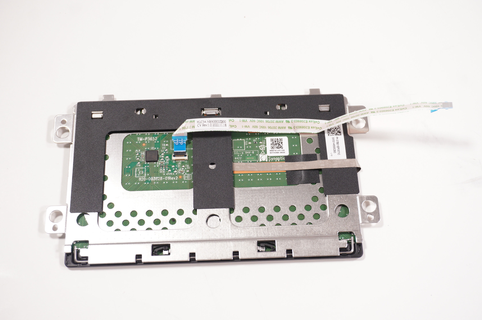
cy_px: 160
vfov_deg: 26.4
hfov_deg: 38.9
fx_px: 682
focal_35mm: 51
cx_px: 241
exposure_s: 1/160
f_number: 5.6
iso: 640
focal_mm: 34
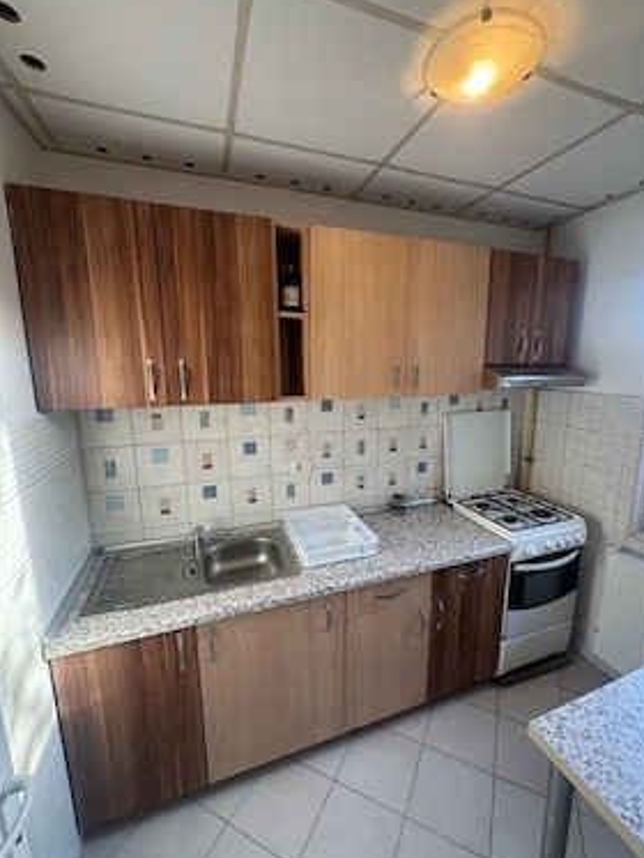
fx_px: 372
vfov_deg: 98.2
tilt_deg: -12.4
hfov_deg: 81.7
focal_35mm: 15
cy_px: 430
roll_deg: -0.3
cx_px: 340
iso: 125
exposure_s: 1/99
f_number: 2.2
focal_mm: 2.22
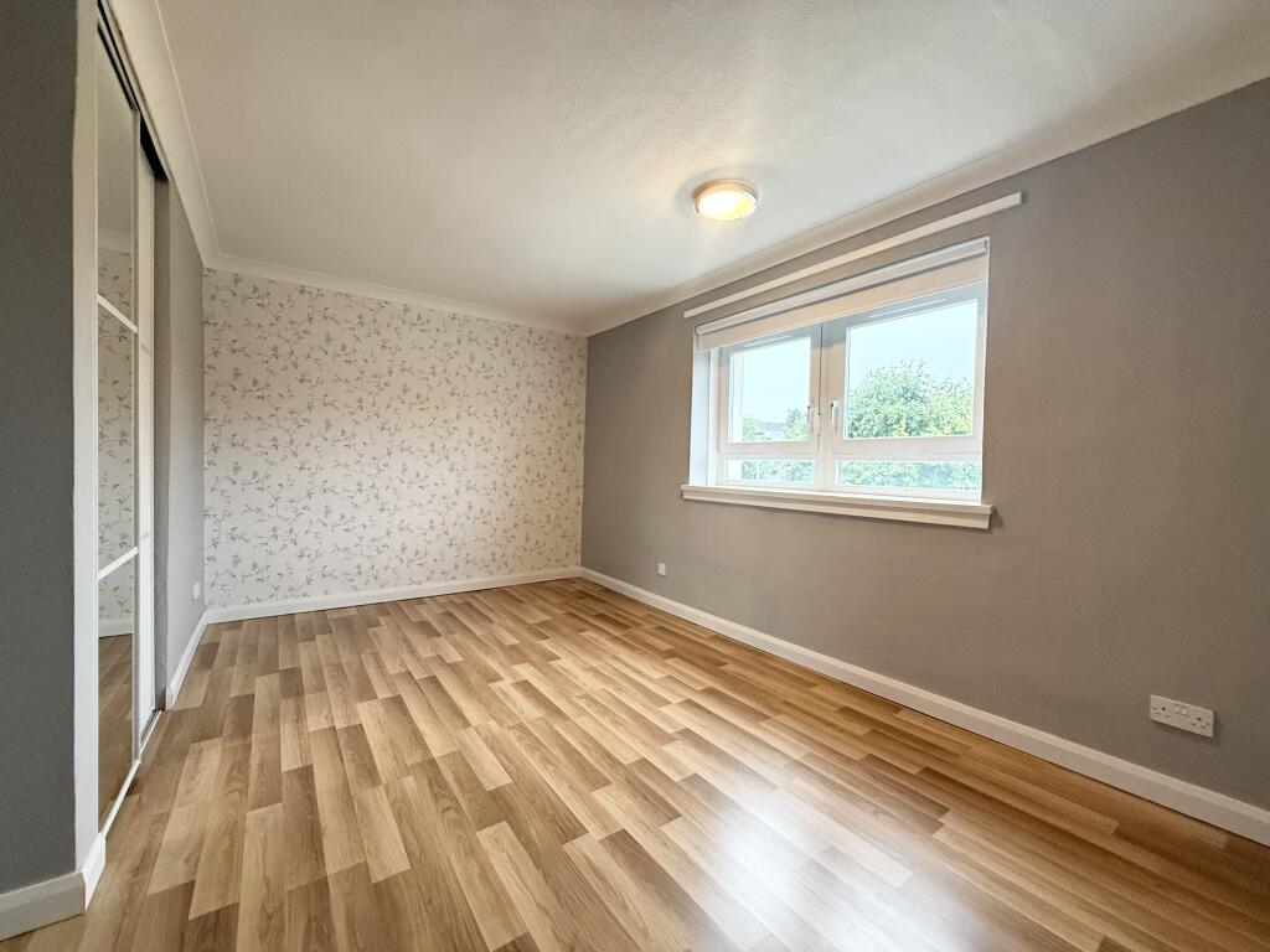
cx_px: 635
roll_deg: -1.2
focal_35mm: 14
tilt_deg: -1.3
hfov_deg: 102.1
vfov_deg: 85.7
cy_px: 476
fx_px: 514
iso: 400
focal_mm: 2.22
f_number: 2.2
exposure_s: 1/100
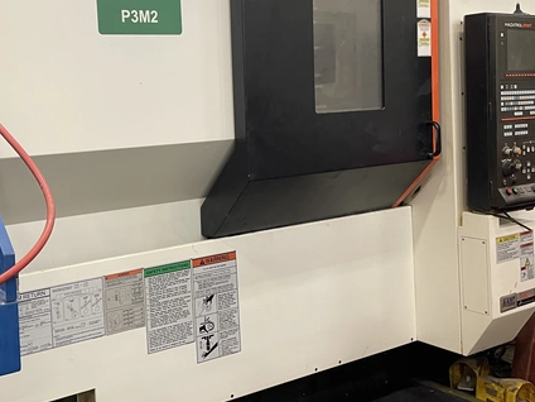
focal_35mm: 46
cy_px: 145
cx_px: 174
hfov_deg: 40.7
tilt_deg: -3.4
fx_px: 711
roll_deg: +3.8
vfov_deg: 31.3
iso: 100
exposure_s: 1/60
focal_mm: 4.2
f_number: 1.6
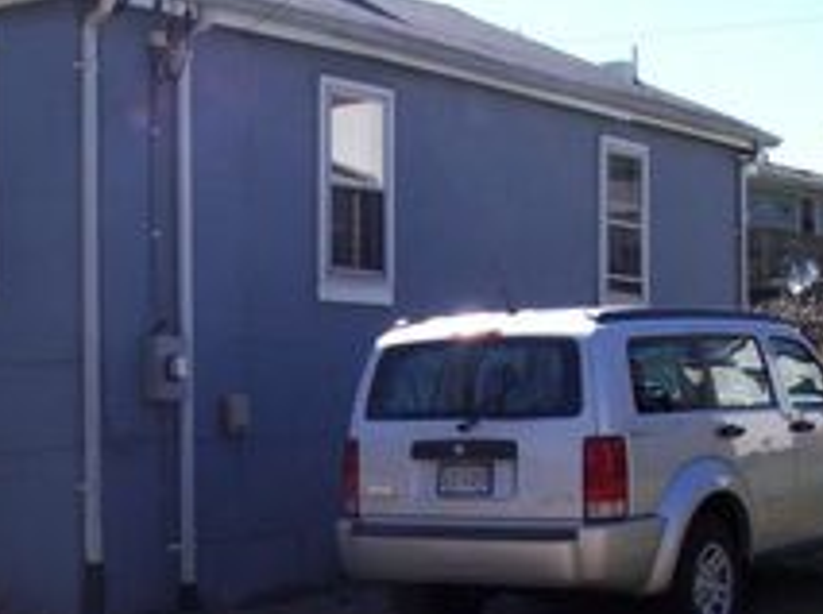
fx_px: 1899
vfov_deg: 18.1
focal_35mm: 80
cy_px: 531
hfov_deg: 24.4
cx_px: 359
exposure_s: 1/279
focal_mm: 5.6
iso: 80
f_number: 5.1
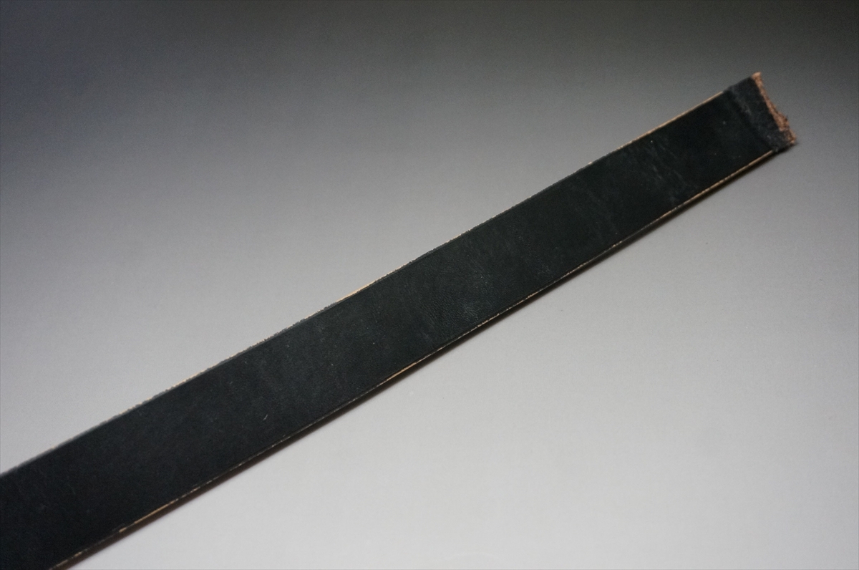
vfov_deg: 31.8
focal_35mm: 42
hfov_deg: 46.5
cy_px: 285
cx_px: 430
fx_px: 1001
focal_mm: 28
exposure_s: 1/160
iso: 2000
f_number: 4.5
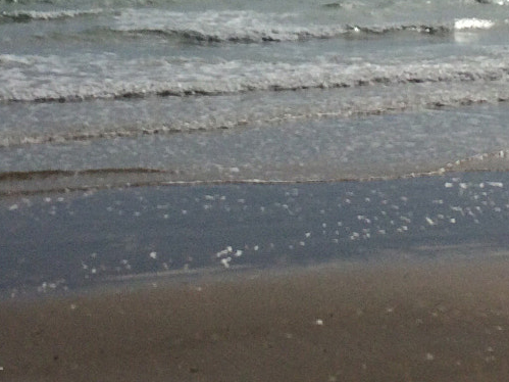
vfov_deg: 14.9
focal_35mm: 93
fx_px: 1367
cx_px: 287
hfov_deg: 21.1
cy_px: -174
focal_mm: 4.15
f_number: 2.2
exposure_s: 1/13699
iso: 40
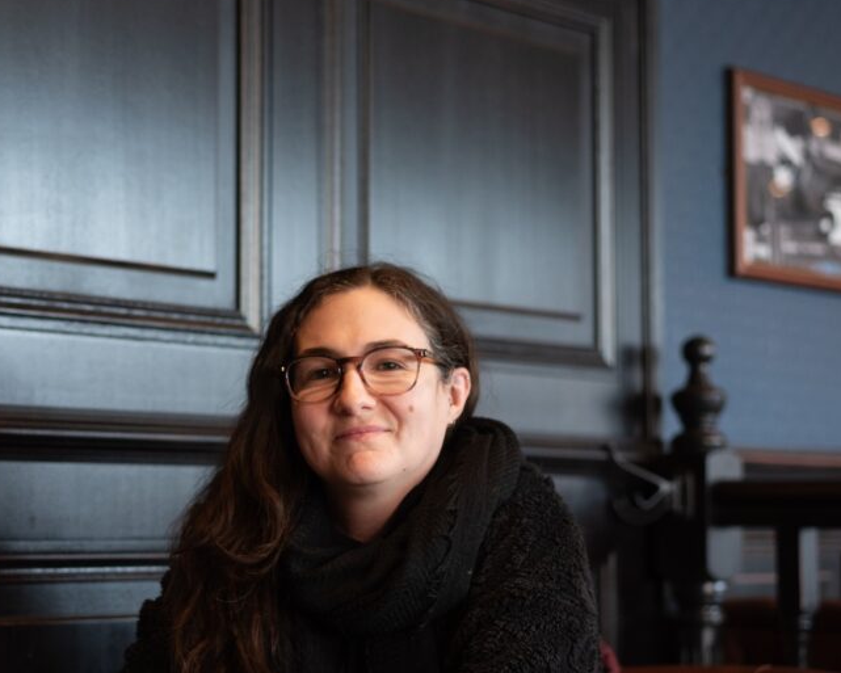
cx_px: 279
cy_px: 429
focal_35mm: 75
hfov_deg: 25.3
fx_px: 1867
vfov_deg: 20.4
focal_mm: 50
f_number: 2.5
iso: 800
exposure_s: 1/160
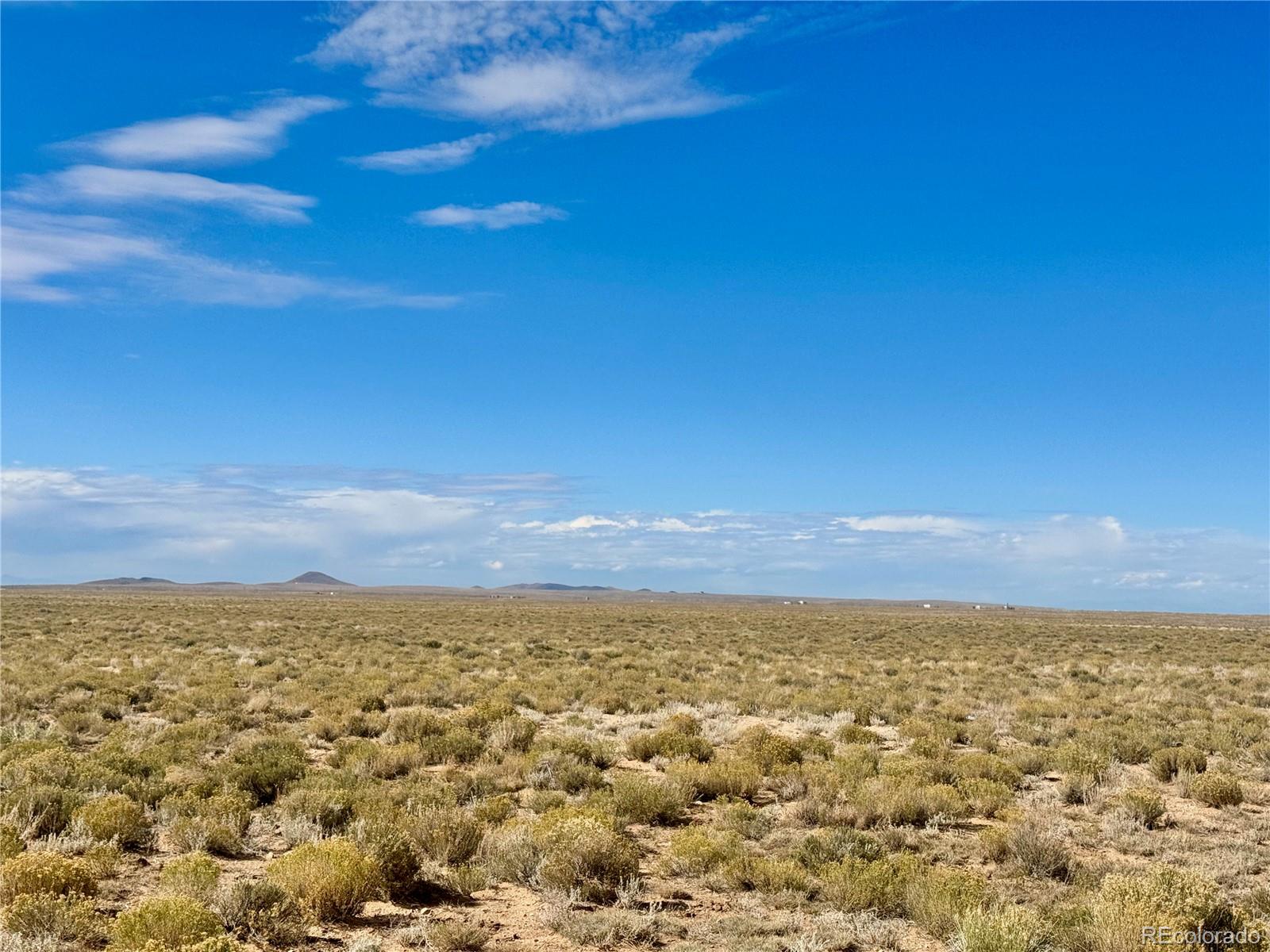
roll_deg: -1.3
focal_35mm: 48
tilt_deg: +2.2
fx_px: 1761
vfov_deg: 30.3
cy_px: 476
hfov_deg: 39.7
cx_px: 635
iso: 64
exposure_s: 1/9009
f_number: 1.78
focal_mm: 6.76
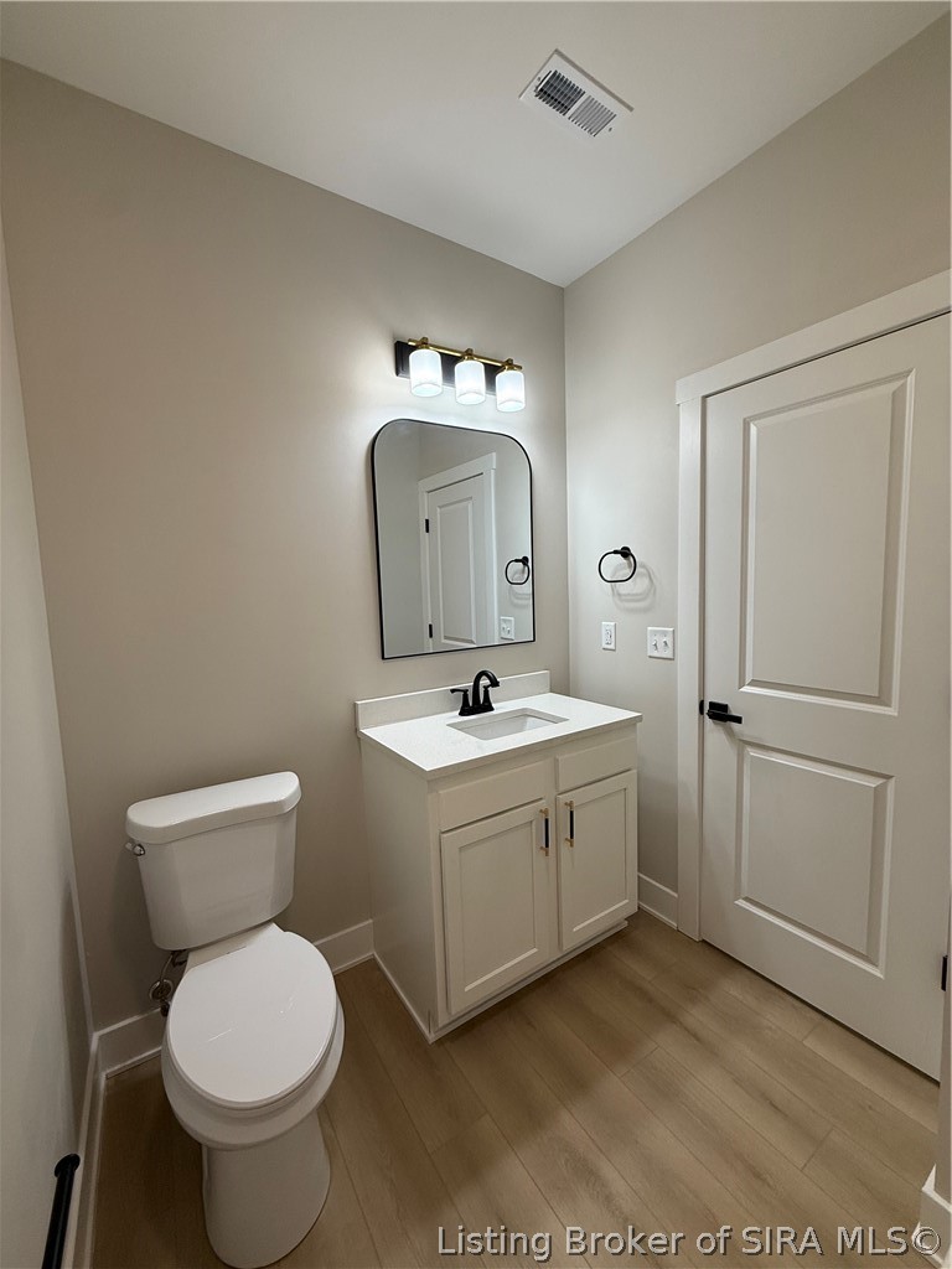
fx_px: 513
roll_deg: +0.9
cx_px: 476
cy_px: 634
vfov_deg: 102.1
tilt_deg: -5.8
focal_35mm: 14
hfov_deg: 85.7
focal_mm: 2.22
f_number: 2.2
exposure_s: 1/120
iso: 125
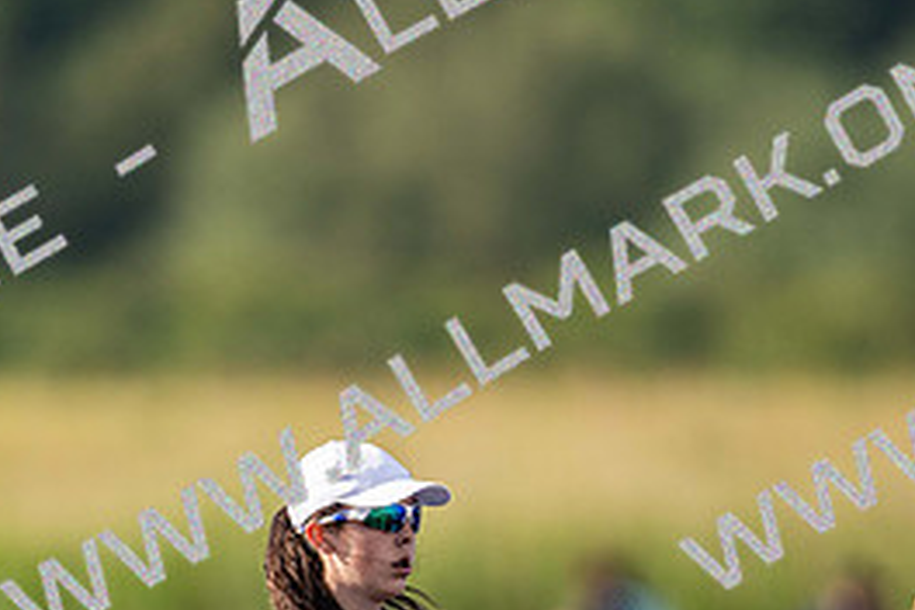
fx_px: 33497
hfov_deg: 1.6
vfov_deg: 1.0
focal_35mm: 1318
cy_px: 648
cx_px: 426
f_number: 4
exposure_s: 1/2500
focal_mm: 600
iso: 280
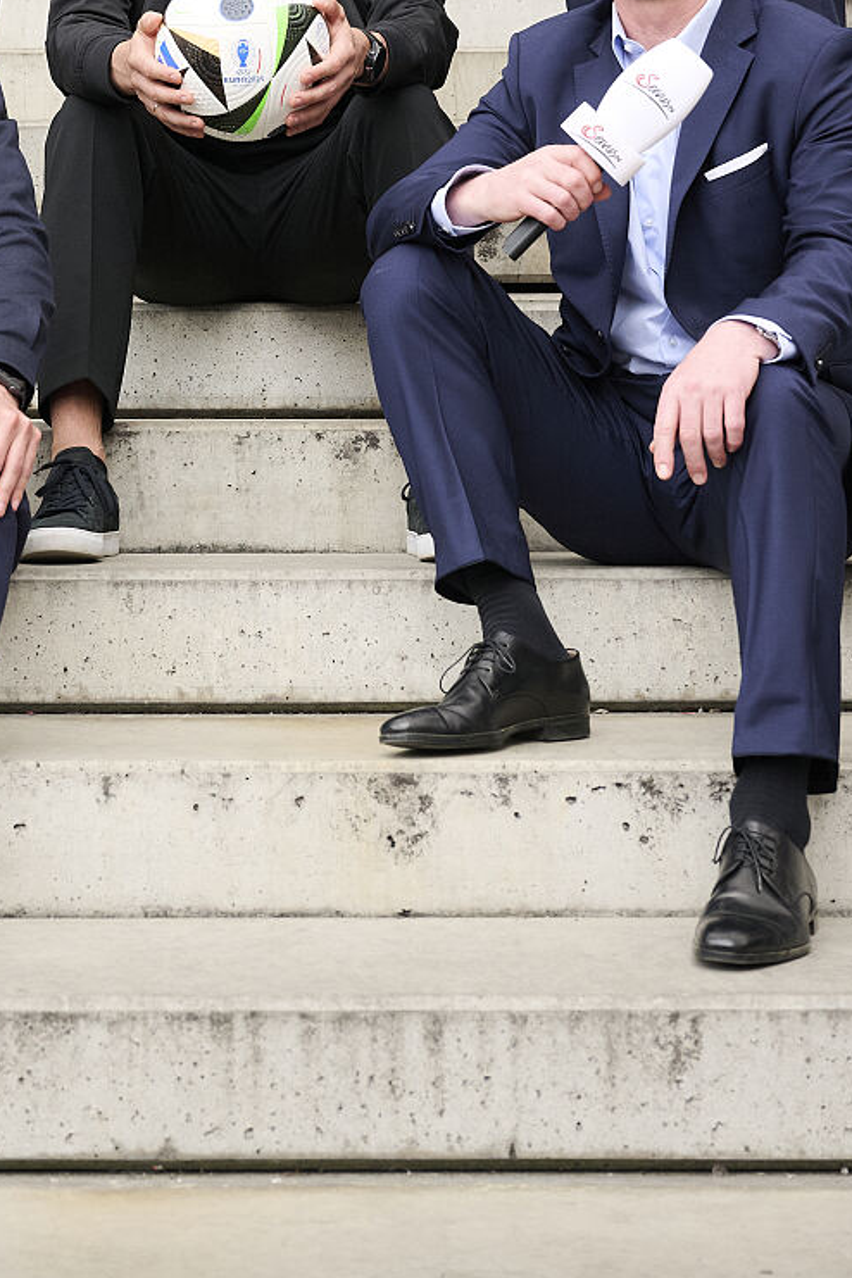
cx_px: 191
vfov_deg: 22.4
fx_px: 3124
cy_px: 72
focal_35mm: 88
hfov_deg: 15.4
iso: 320
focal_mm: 36
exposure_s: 1/500
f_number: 4
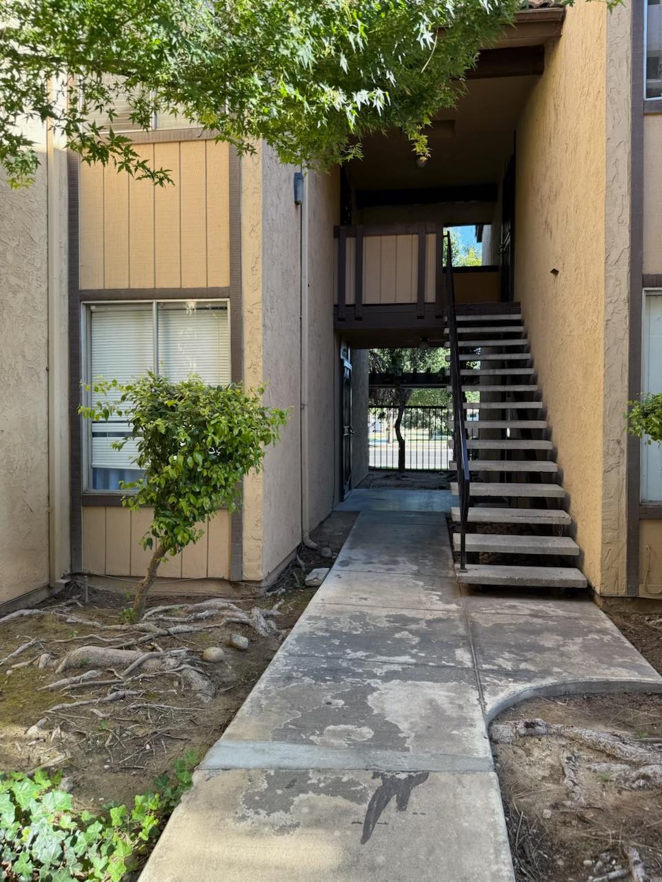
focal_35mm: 24
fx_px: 612
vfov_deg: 71.6
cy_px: 441
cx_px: 331
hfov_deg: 56.8
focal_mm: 6.76
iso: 100
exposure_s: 1/338
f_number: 1.78
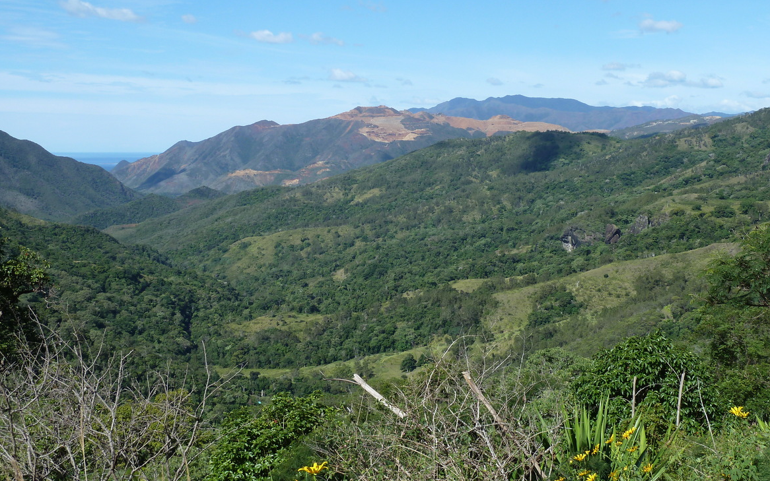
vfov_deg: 26.9
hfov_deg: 41.8
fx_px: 1007
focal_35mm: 48
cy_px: 216
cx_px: 394
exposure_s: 1/400
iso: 80
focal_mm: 7.3
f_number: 4.5
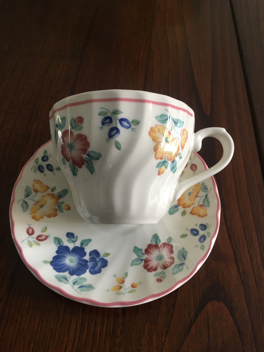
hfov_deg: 48.2
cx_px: 132
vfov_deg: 61.7
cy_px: 176
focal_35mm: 29
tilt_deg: -56.9
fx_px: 295
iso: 100
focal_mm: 4.15
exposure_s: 1/33
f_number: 2.2
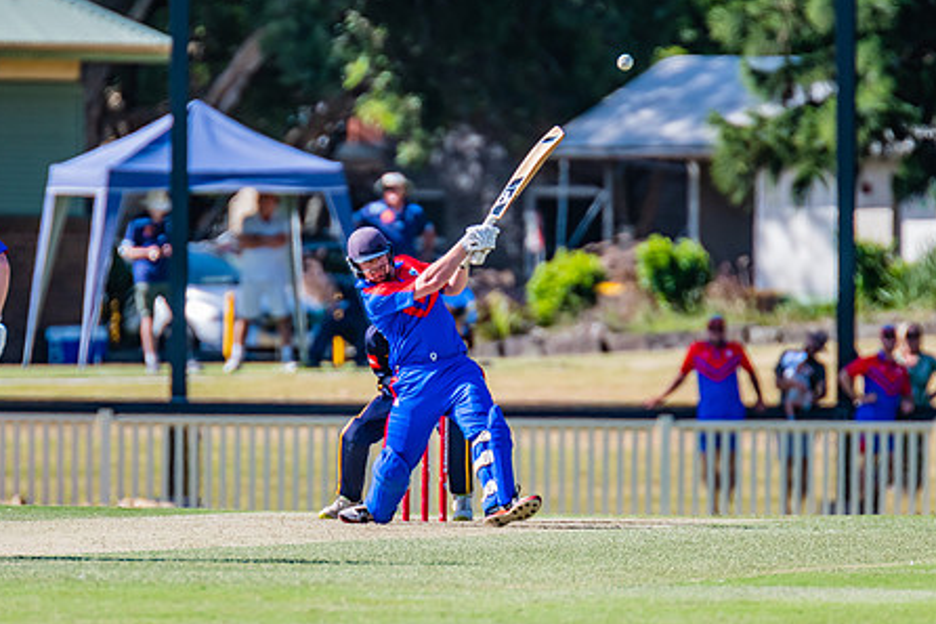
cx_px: 361
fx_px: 20453
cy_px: 278
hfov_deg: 2.6
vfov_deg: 1.7
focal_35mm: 787
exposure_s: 1/2000
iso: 640
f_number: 6.3
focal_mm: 600
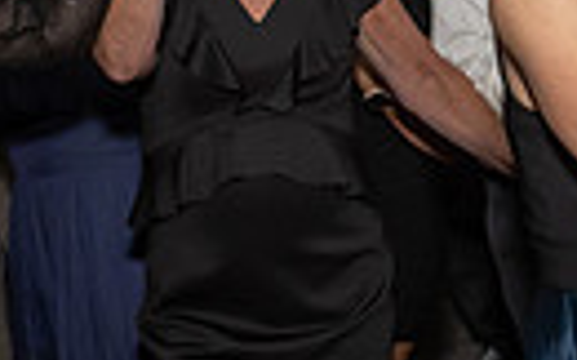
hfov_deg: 16.2
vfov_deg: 10.9
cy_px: 68
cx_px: 818
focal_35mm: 120
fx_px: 1885
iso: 1000
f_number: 8
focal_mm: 17
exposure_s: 1/250
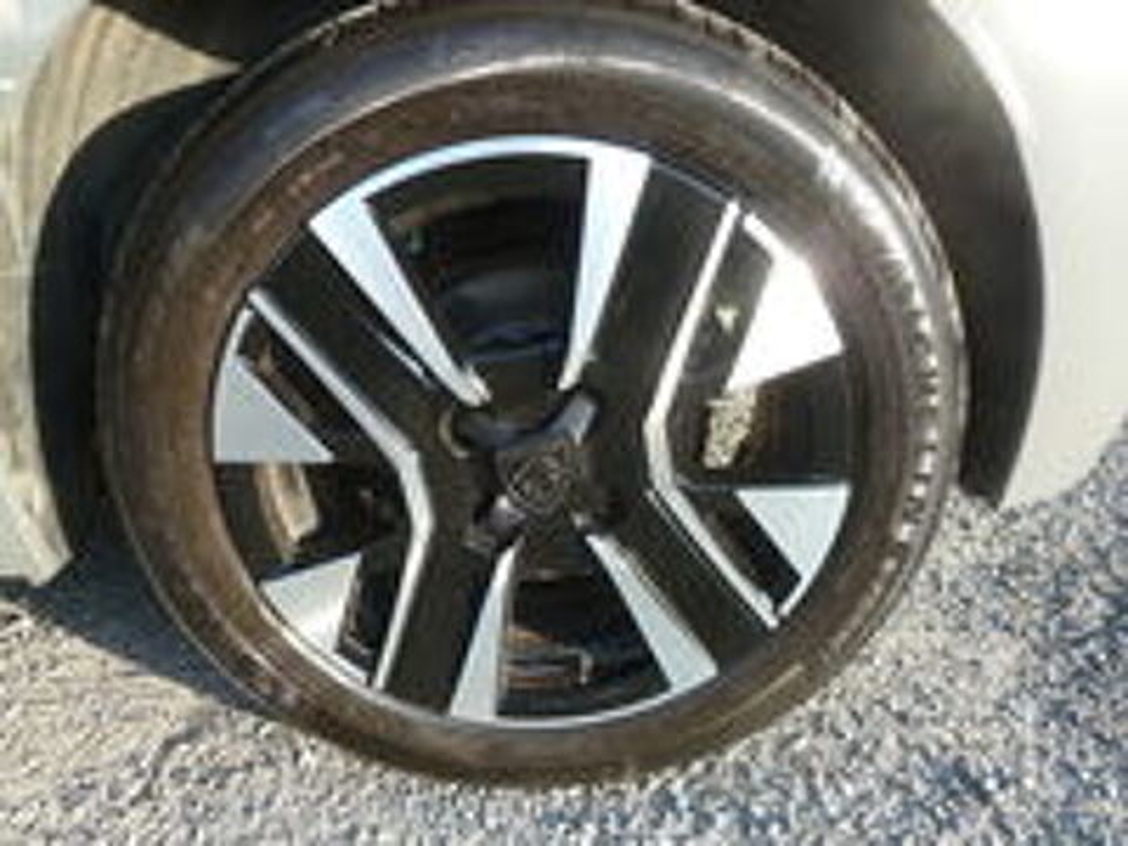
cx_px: 564
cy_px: 423
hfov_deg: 69.4
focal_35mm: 25
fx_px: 815
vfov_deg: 54.9
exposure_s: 1/80
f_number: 3.3
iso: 80
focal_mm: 4.1
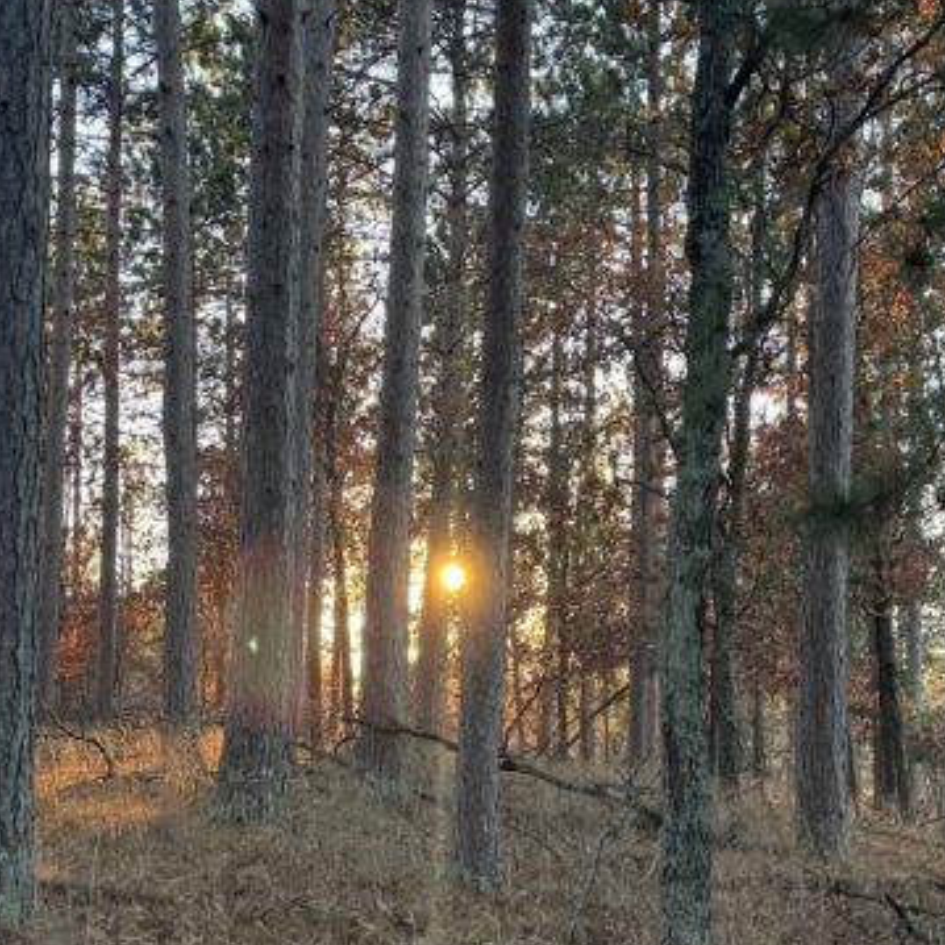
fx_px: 1946
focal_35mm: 63
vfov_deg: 27.2
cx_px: 359
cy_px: 598
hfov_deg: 27.2
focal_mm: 6.76
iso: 100
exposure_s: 1/121
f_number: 1.78
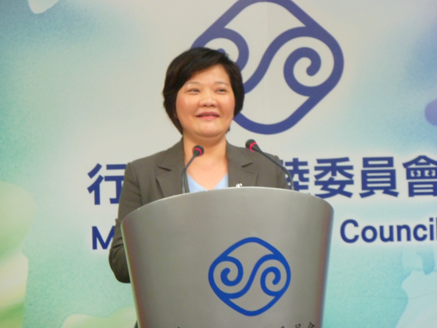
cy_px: 164
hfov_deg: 11.7
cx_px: 218
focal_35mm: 169
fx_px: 2134
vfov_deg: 8.8
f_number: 4.5
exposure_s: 1/40
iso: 400
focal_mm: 27.8
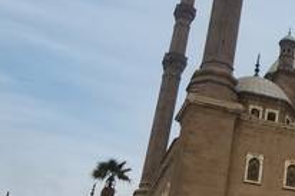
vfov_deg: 21.5
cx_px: 367
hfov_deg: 27.5
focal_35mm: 63
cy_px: 86
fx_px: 516
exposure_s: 1/522
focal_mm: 1.7
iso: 32
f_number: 2.2
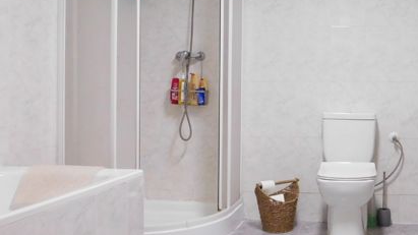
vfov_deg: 27.7
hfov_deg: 45.3
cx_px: 326
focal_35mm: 43
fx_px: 477
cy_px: 107
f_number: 3
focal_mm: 4
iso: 250
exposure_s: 1/30
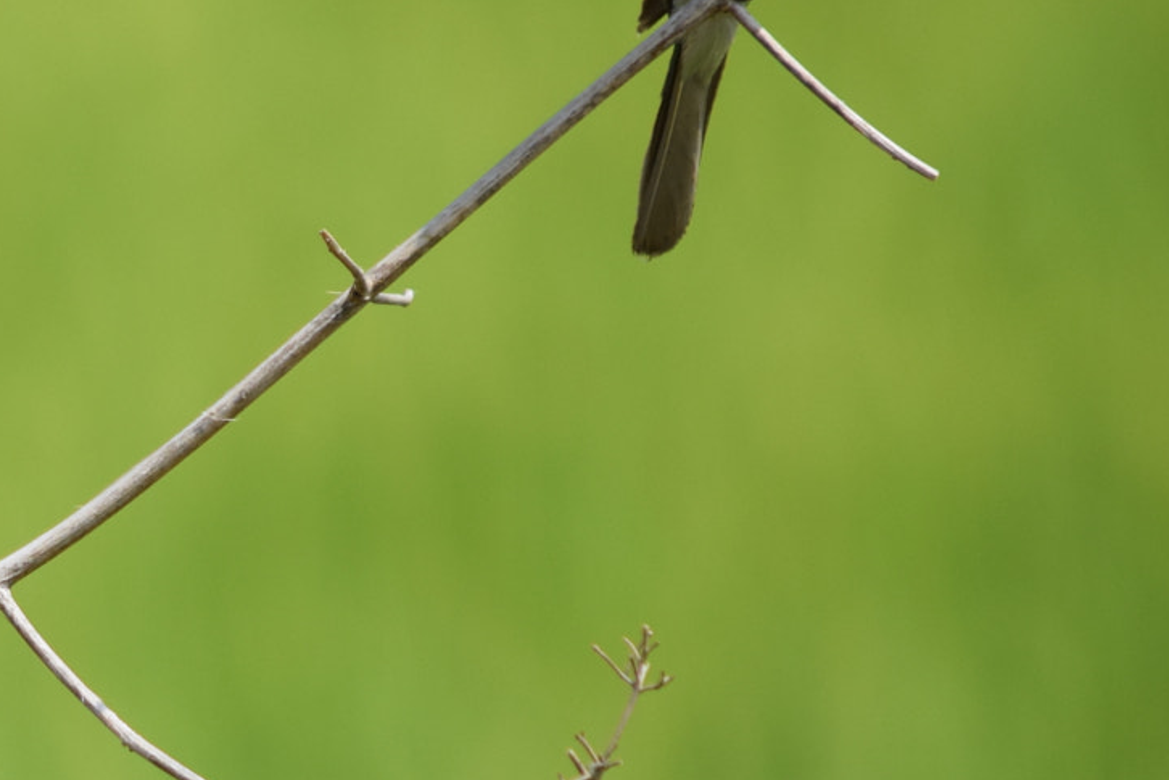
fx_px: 41236
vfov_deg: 1.1
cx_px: -164
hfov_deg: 1.6
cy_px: 479
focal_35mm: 1270
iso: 400
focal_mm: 300
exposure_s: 1/1600
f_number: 6.3
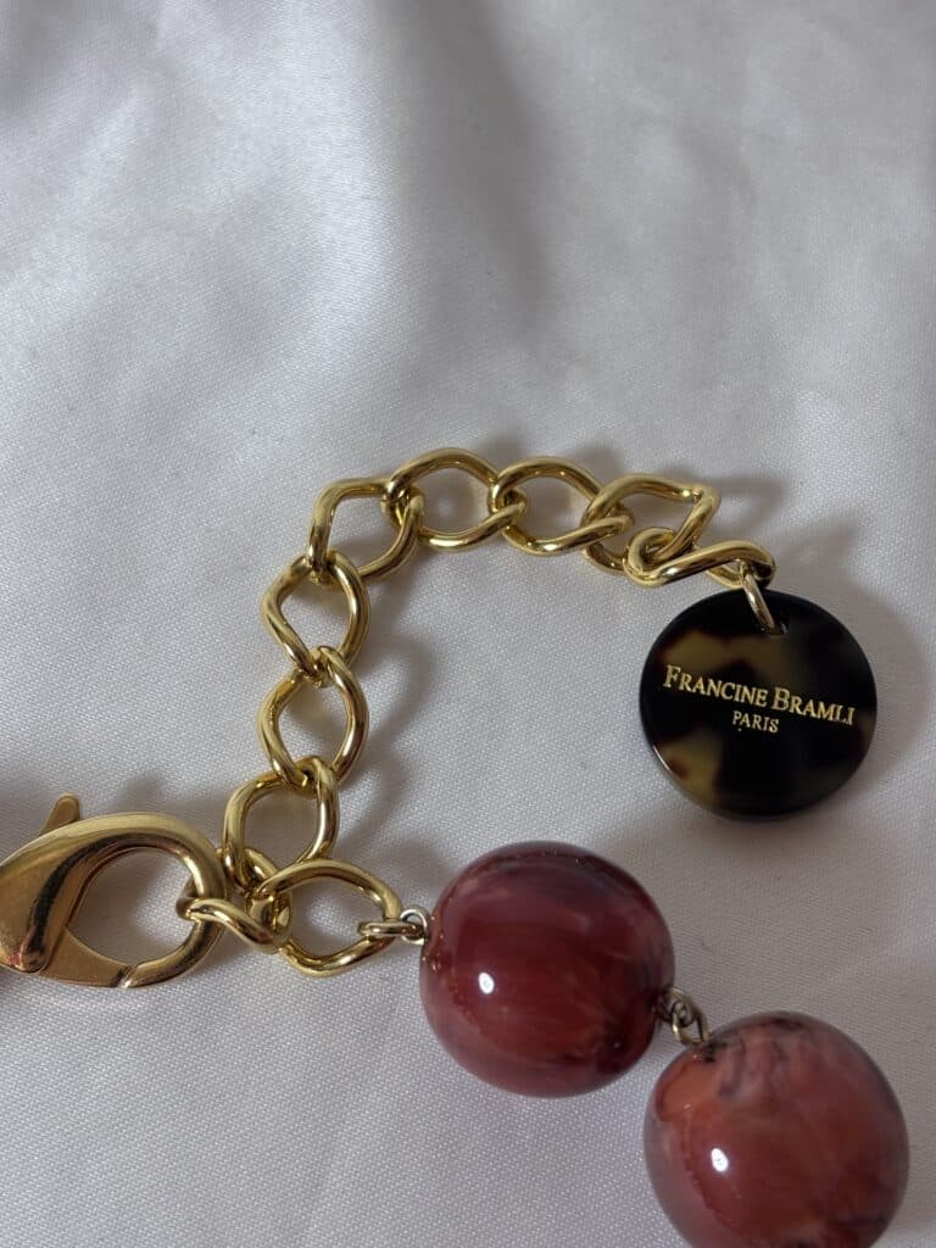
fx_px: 1875
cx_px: 468
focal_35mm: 52
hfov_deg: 28.0
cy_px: 624
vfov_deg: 36.8
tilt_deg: -70.6
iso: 32
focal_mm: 5.96
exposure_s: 1/100
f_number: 1.6
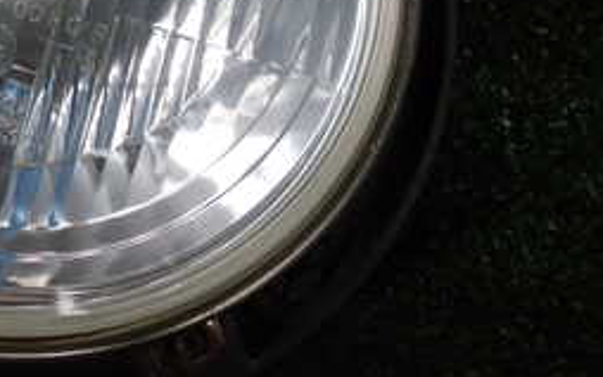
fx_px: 1233
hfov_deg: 26.1
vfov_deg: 16.7
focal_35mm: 75
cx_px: 7
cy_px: -71
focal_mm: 5.4
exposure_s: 1/60
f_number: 3.2
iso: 100
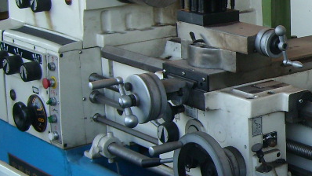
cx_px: 382
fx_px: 811
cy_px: 113
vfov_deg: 12.3
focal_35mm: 98
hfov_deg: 20.3
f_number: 2.8
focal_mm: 5.8
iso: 50
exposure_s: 1/125
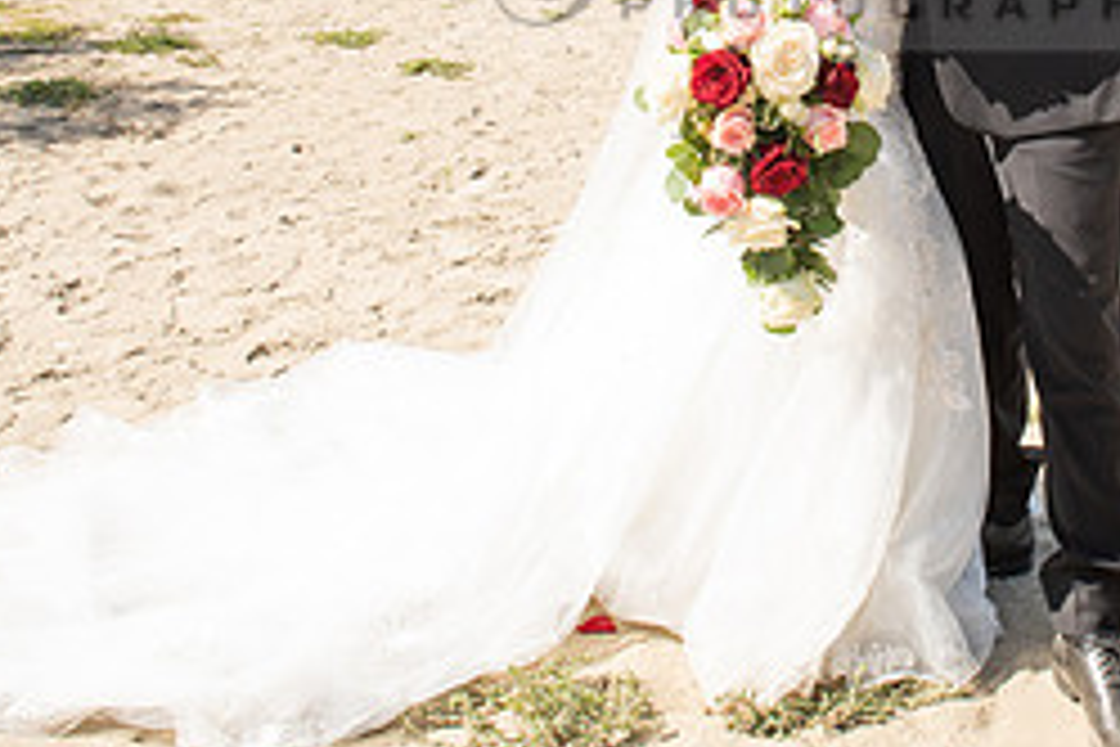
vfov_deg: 22.9
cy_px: -56
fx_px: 1742
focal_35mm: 56
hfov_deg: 34.8
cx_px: 846
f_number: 11
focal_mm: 24
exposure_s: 1/200
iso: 200
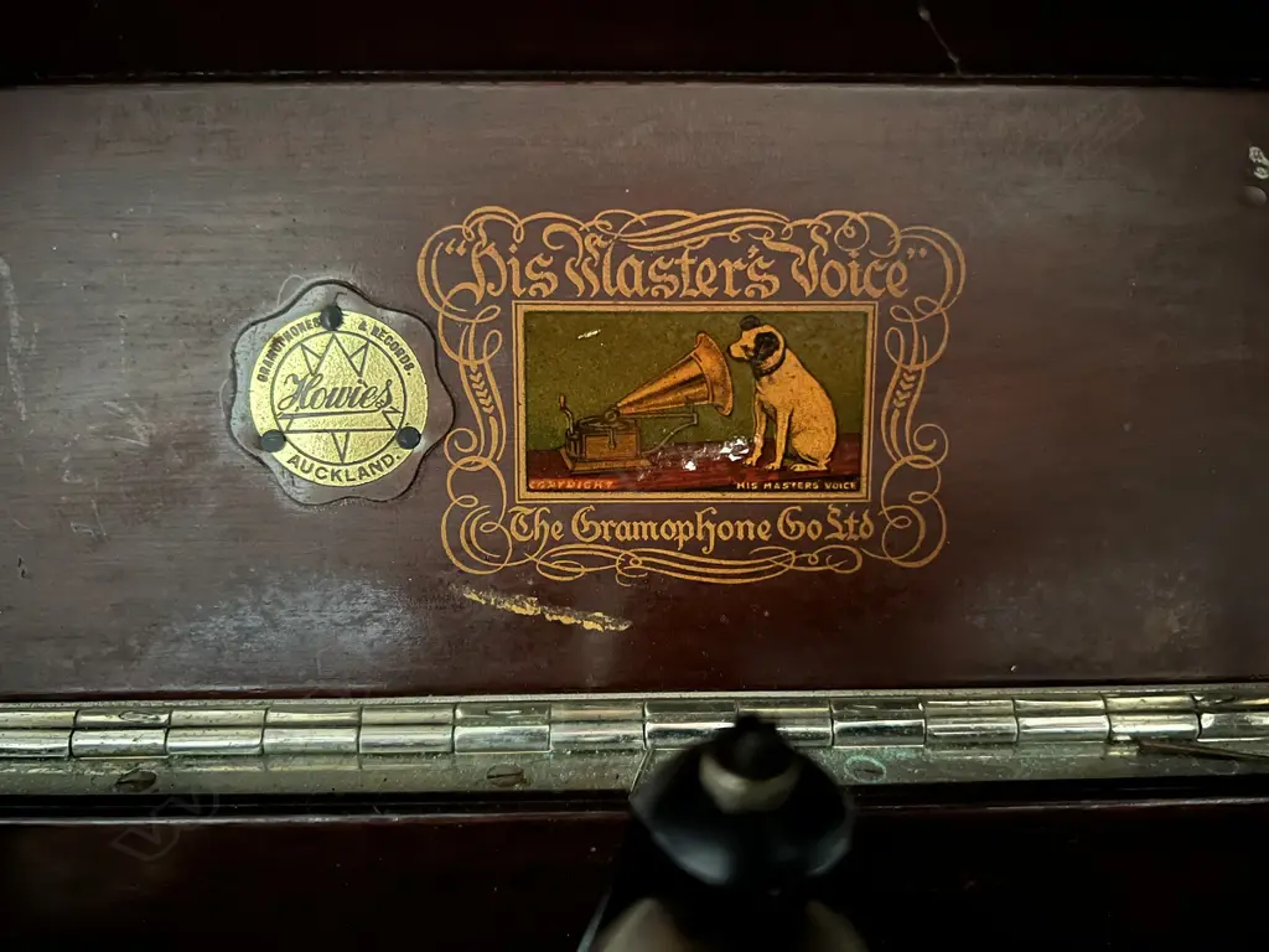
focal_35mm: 26
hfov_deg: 67.3
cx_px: 634
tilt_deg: -24.4
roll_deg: -1.3
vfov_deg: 53.1
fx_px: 953
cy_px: 476
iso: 1600
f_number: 1.5
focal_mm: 5.7
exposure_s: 1/9
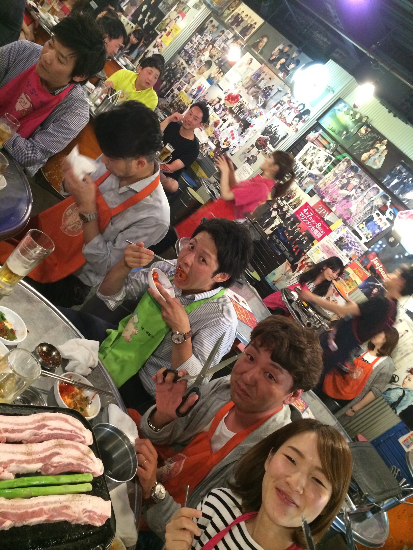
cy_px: 275
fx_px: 477
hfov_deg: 46.8
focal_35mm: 30
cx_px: 206
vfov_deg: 60.0
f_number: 2.2
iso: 400
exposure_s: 1/15
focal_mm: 4.12
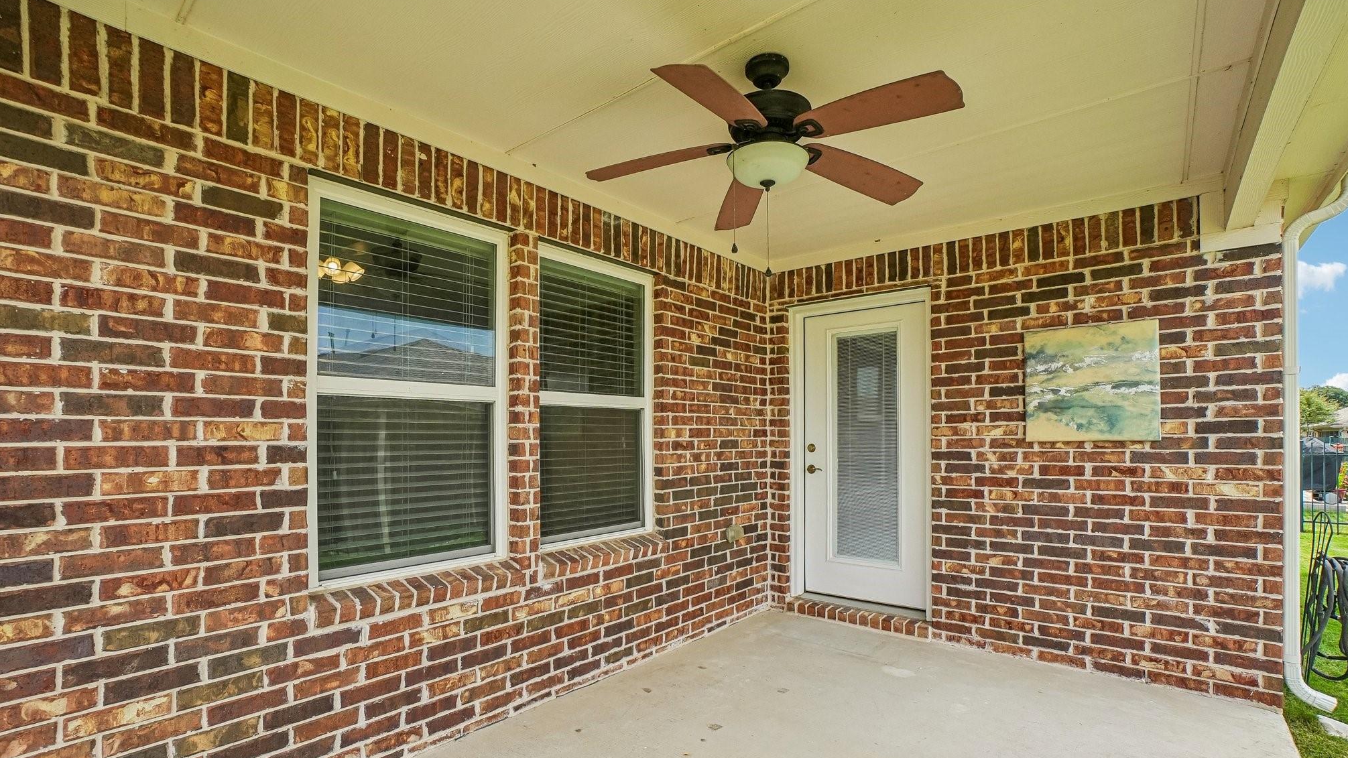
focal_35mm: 16
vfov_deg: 66.5
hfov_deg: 99.4
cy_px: 448
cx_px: 664
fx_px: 572
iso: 400
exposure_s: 1/320
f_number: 8
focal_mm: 10
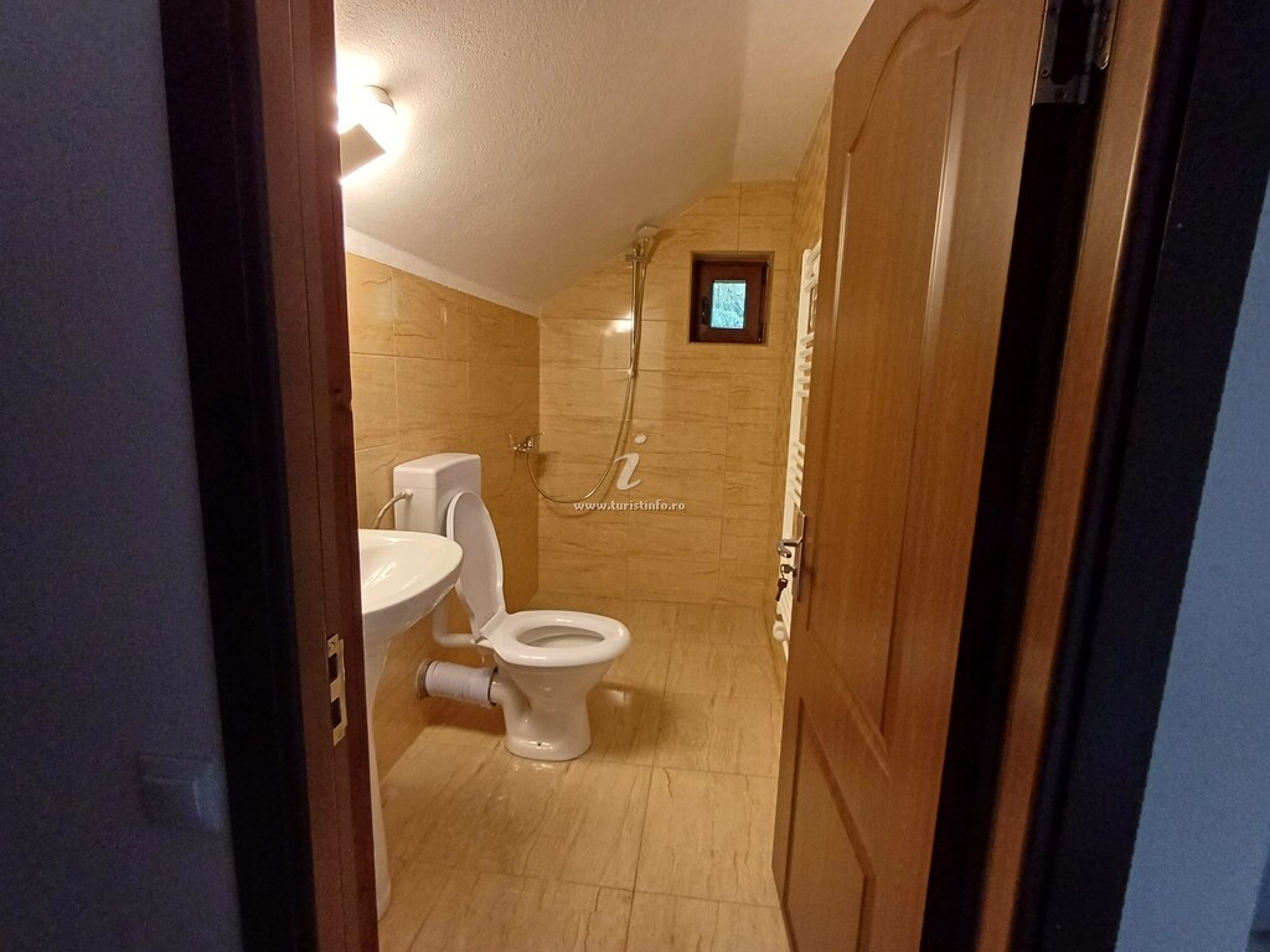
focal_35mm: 16
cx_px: 635
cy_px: 476
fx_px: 587
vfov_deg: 78.1
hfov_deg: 94.5
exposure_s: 1/33
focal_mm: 1.64
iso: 200
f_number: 2.2
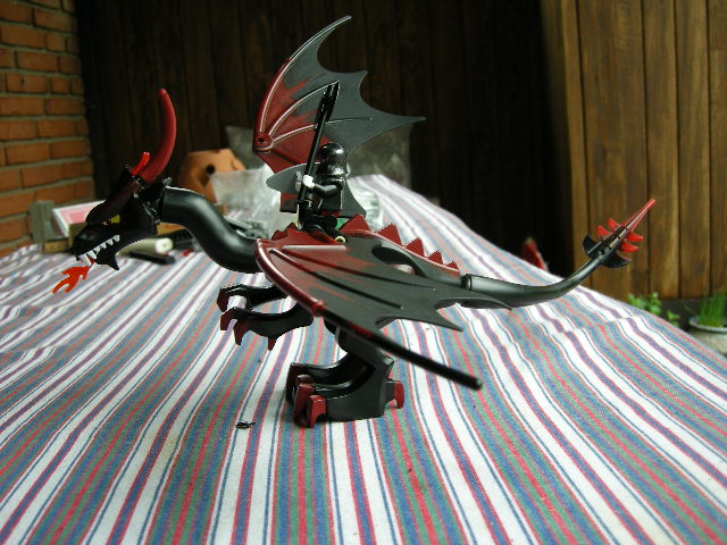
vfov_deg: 39.7
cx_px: 364
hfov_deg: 51.4
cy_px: 272
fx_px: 756
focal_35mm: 36
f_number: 3
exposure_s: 1/42.6
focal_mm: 7.5
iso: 94
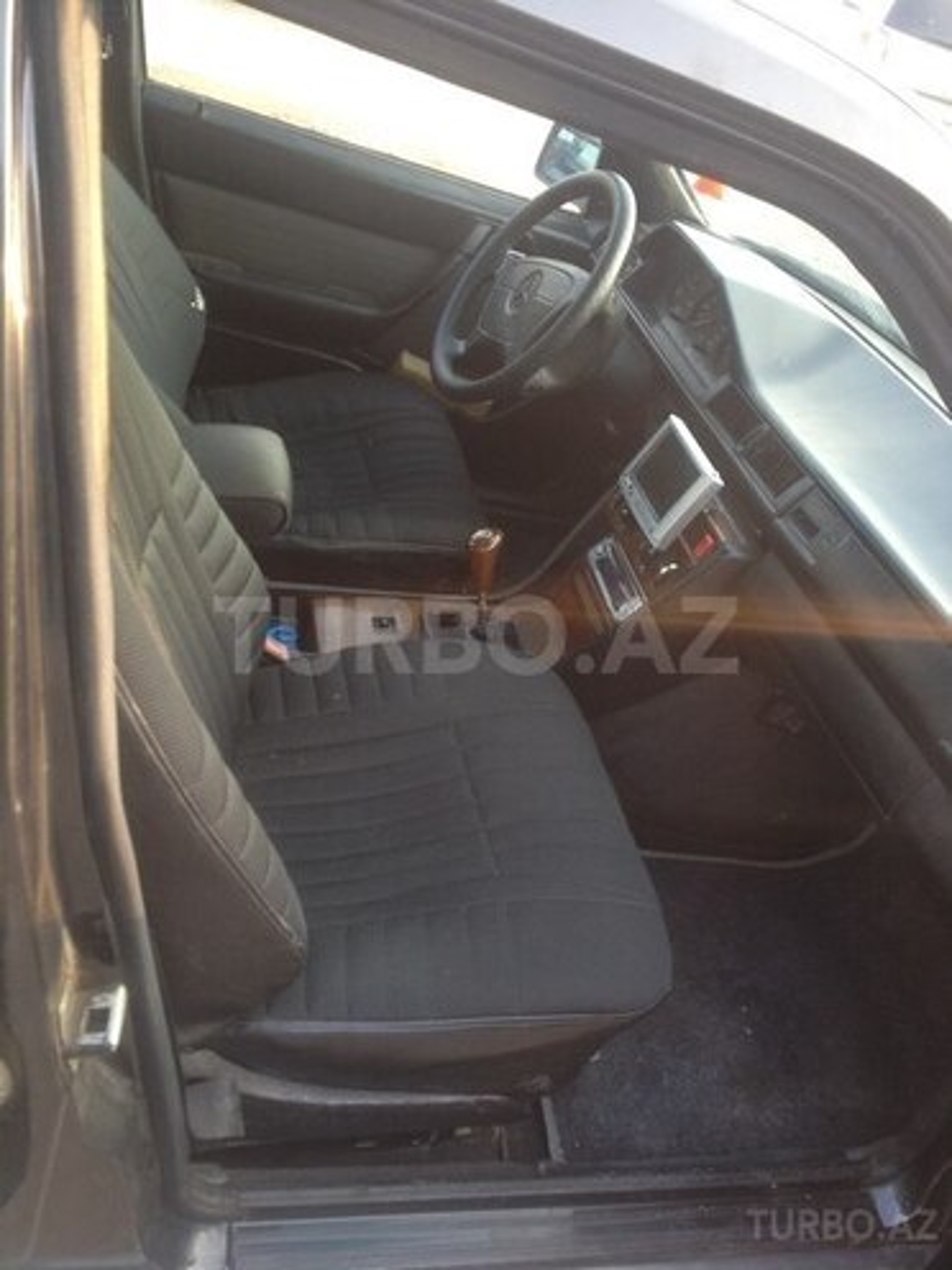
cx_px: 476
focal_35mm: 35
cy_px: 635
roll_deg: -18.7
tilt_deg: -34.3
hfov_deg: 40.7
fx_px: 1283
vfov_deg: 52.6
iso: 50
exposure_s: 1/30
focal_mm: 4.28
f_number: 2.4
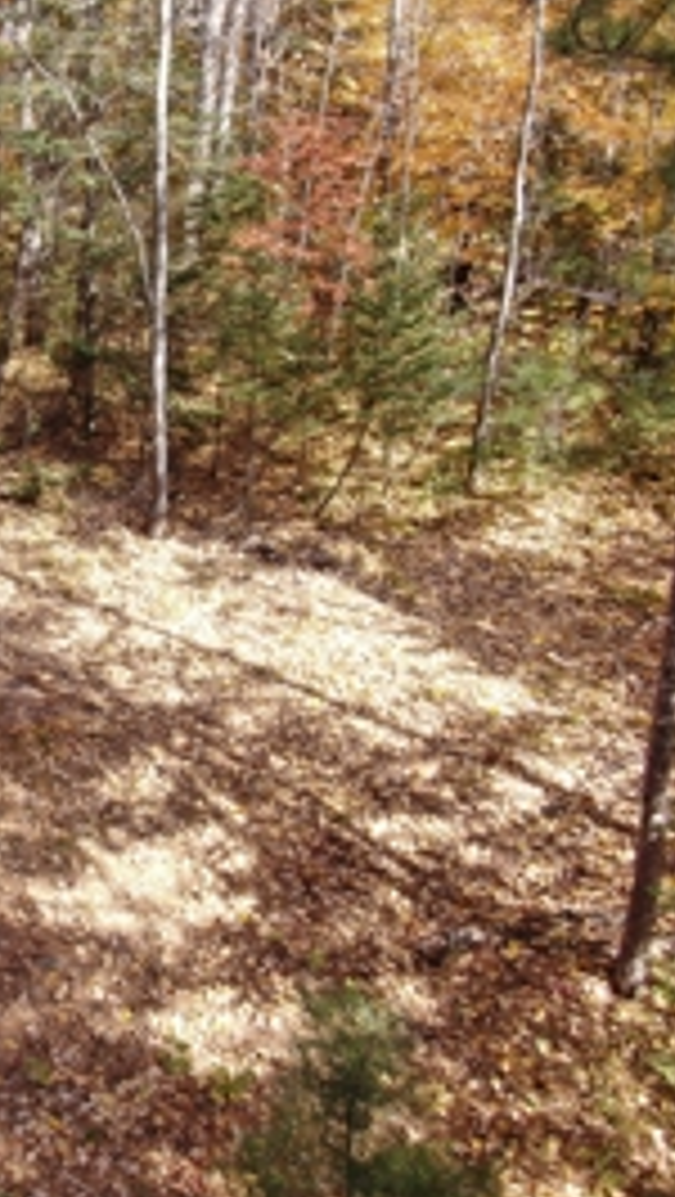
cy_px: 587
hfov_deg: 28.8
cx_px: -124
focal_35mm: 36
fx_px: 1143
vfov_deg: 55.3
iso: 100
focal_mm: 4.39
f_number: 2.8
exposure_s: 1/200
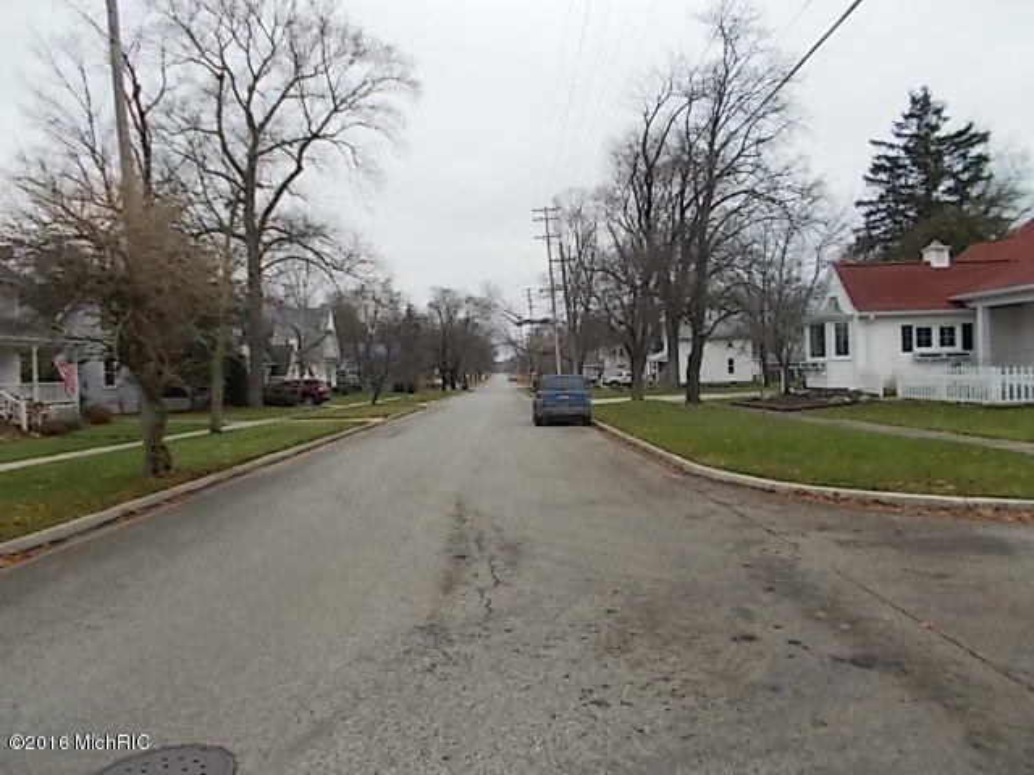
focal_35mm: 26
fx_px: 777
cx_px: 517
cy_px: 388
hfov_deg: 67.3
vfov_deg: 53.1
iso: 80
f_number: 3.2
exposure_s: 1/160
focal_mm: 4.6
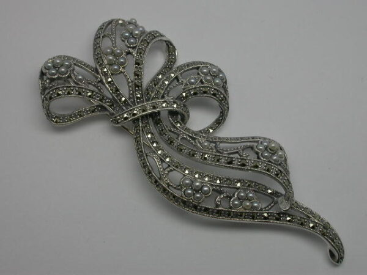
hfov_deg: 23.0
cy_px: 138
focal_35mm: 85
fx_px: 901
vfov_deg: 17.4
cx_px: 184
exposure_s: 1/28.3
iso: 100
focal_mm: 17.7
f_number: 9.3
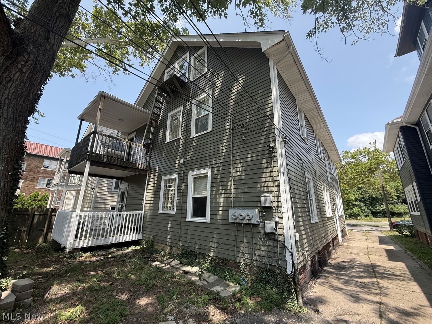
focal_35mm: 14
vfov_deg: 85.7
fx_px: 175
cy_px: 162
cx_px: 216
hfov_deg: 102.1
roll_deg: -0.6
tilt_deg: +15.0
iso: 64
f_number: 2.2
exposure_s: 1/475
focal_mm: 2.22
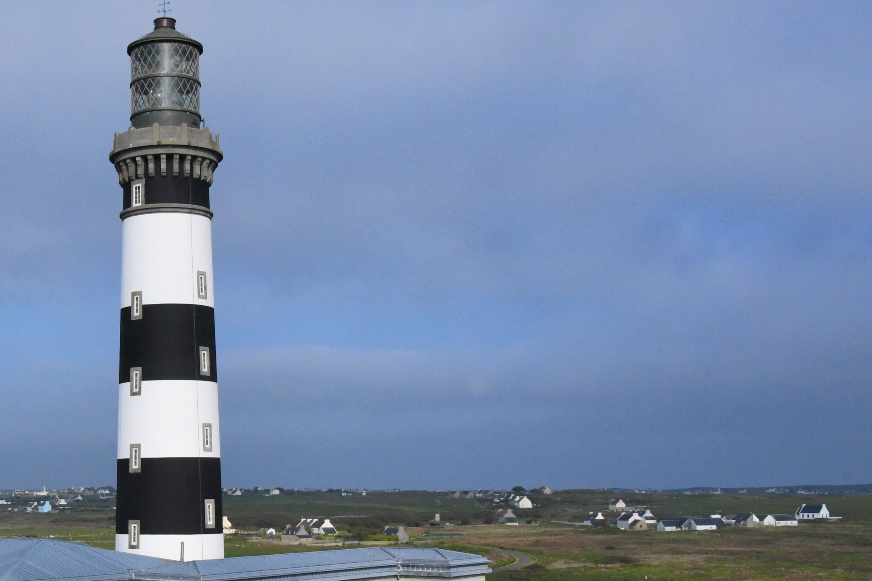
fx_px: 1235
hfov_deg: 37.1
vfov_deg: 26.1
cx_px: 138
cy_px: 442
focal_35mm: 51
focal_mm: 20
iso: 1600
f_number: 20
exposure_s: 1/1600
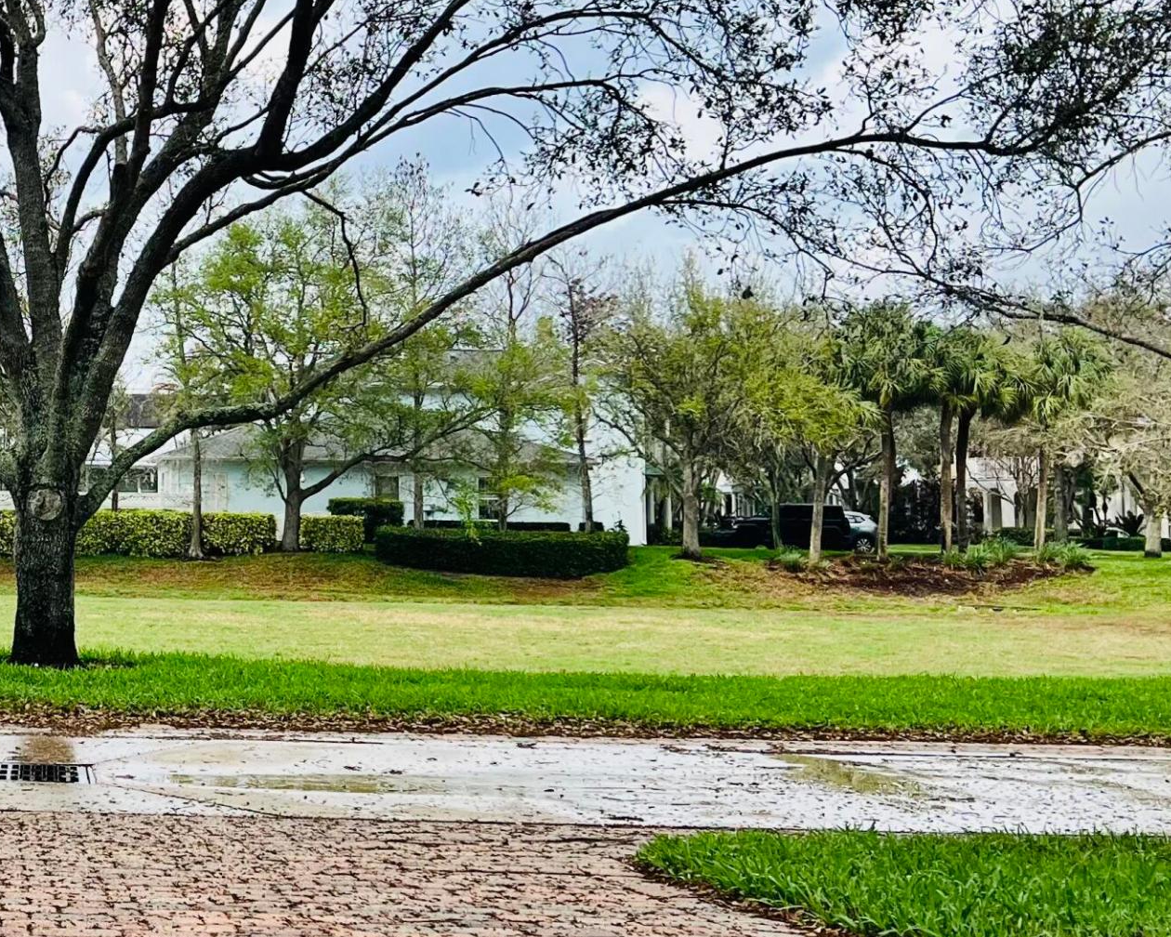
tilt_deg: +4.9
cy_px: 341
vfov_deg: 26.1
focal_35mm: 58
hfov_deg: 29.4
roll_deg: -0.4
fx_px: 2010
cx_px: -112
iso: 50
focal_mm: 5.7
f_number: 1.5
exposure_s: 1/2632
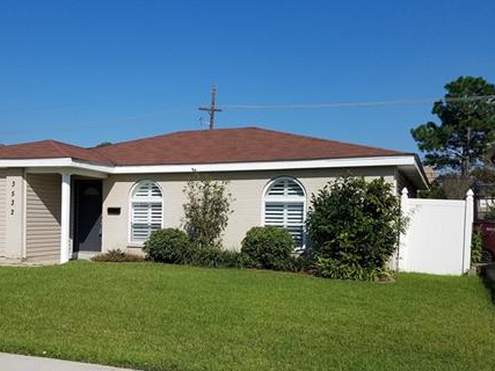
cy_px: 204
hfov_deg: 47.4
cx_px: 182
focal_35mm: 39
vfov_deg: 36.8
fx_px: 558
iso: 50
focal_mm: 4.2
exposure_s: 1/5040
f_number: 1.7
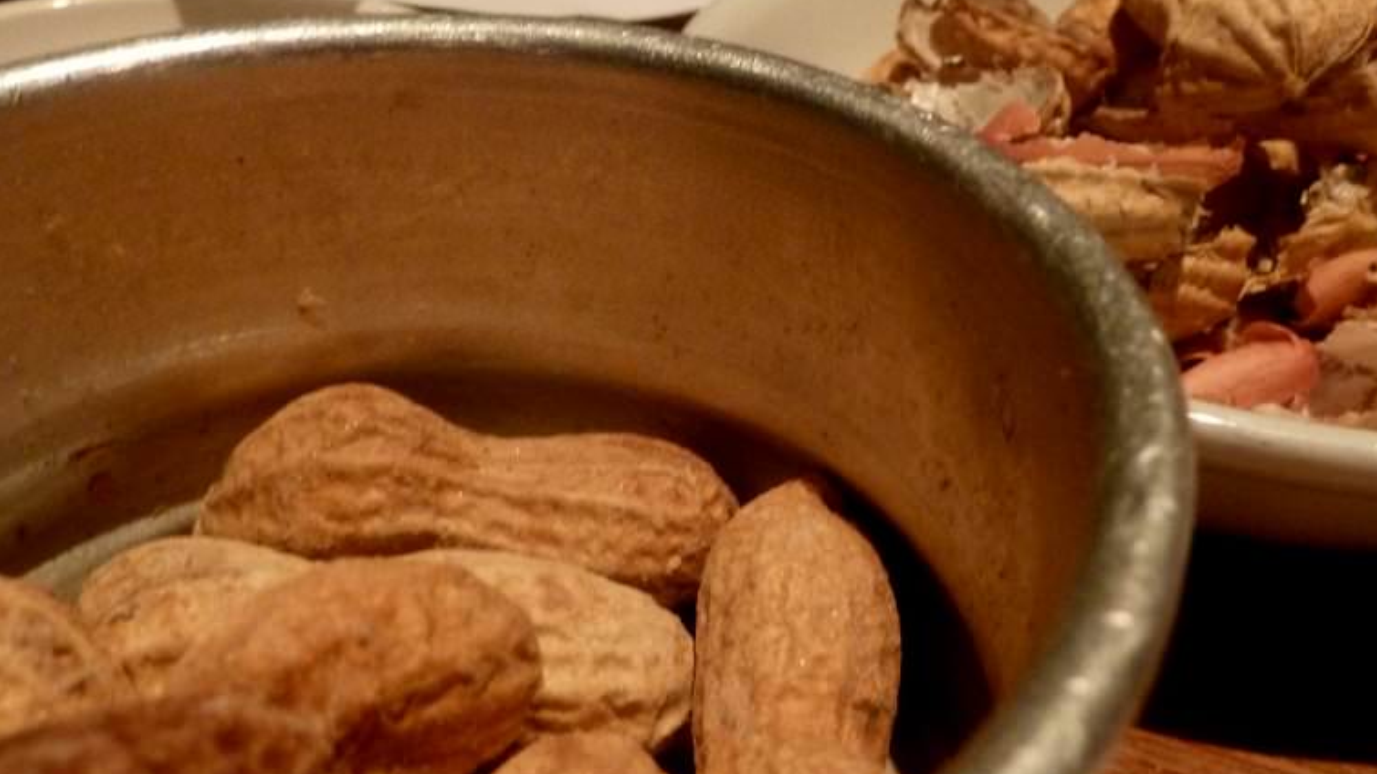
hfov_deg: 54.0
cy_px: 360
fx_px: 1351
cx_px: 725
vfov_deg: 32.0
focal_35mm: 37
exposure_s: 1/5
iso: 400
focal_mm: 4.1
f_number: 3.3
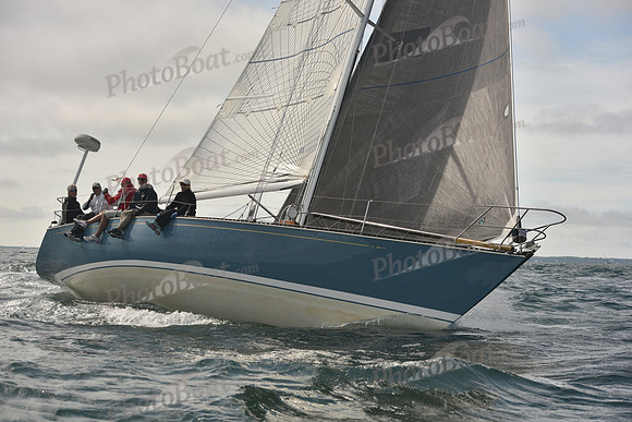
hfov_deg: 28.8
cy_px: 211
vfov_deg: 19.5
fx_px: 1229
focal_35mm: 70
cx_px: 316
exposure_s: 1/1000
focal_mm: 70
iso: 320
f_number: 6.3
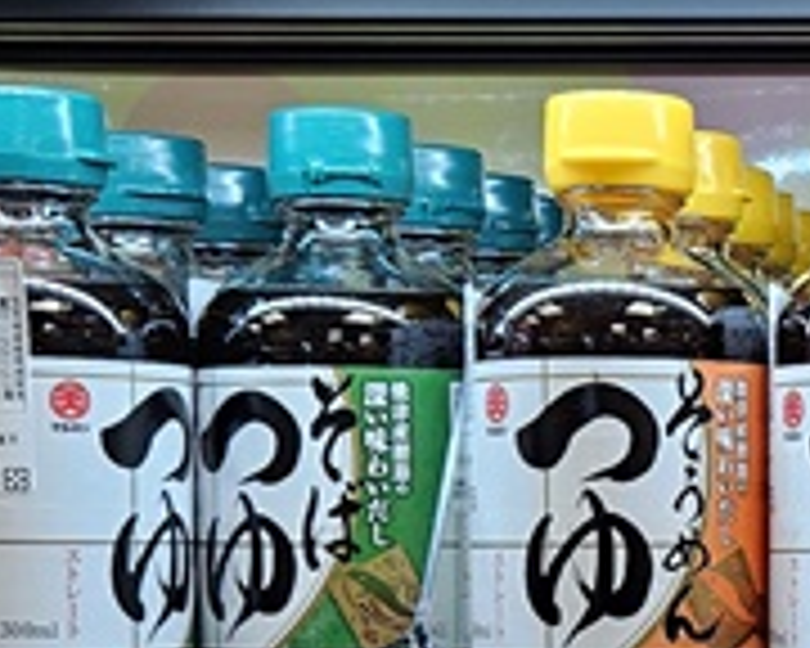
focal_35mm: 125
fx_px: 2997
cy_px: 684
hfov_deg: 14.4
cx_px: 1206
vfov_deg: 12.2
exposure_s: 1/120
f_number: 1.8
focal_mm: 5.4
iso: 100
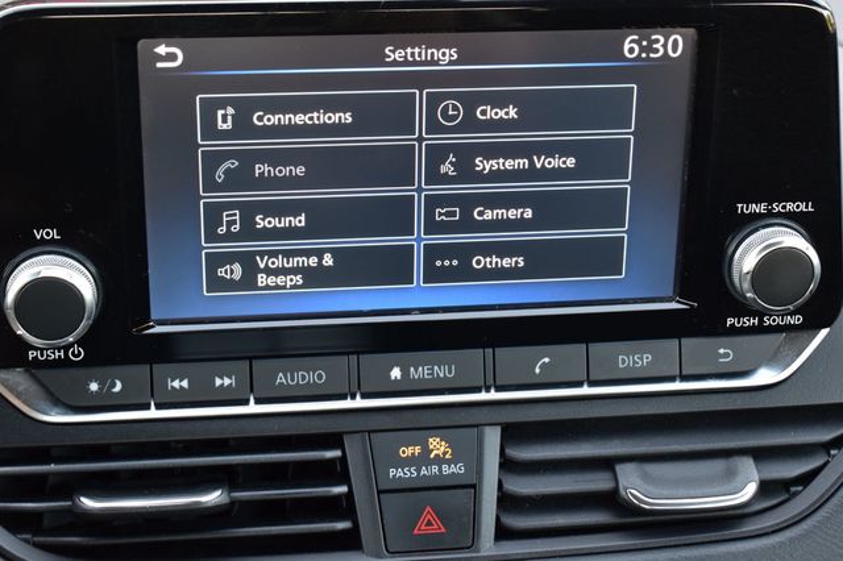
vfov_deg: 20.1
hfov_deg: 29.9
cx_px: 422
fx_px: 1580
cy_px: 280
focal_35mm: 68
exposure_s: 1/15
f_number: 6.3
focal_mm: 45
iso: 400
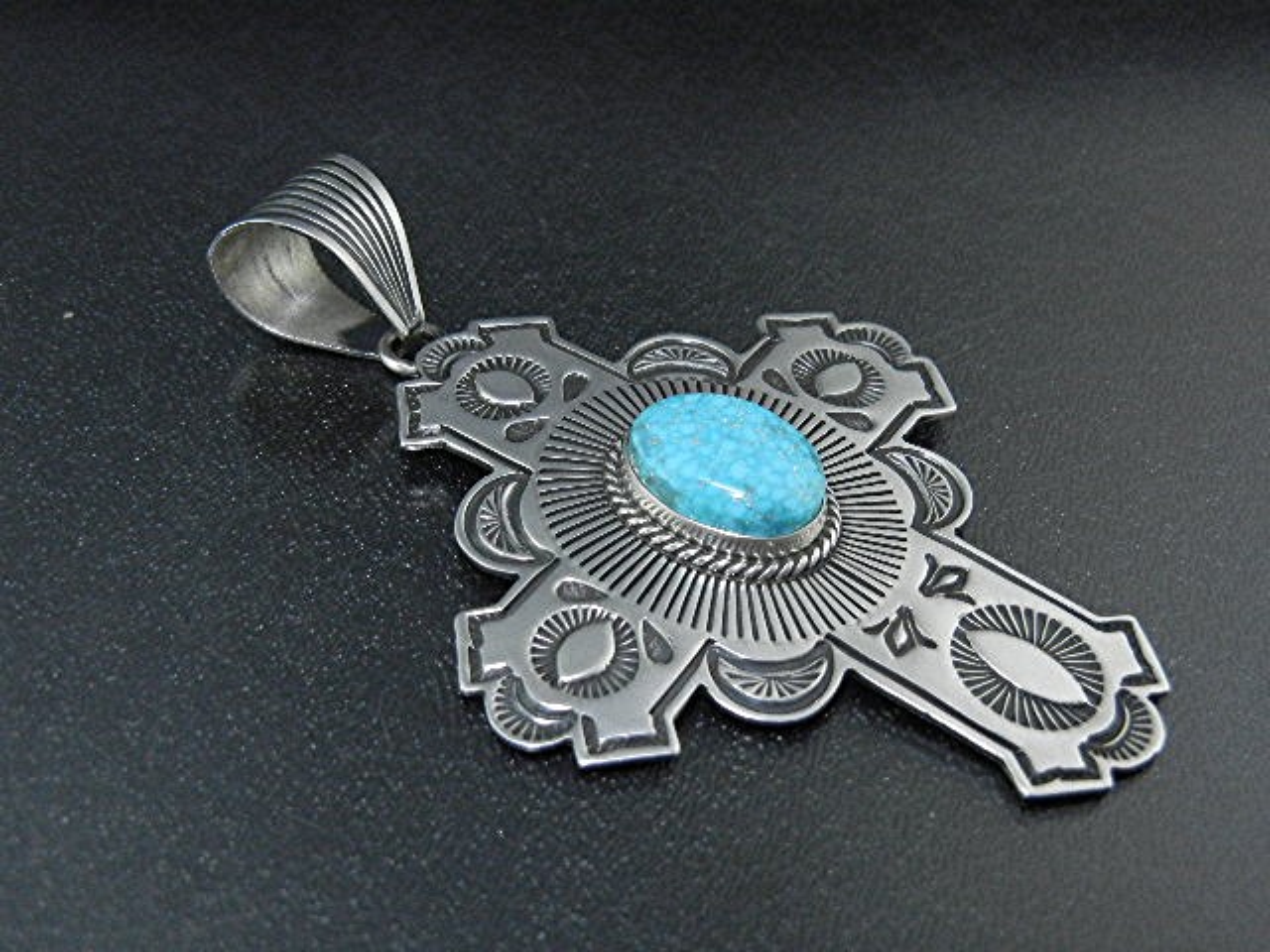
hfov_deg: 42.1
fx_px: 1651
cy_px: 476
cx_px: 635
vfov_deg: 32.2
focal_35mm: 45
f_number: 7.6
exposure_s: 1/30
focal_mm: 8.1
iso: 692
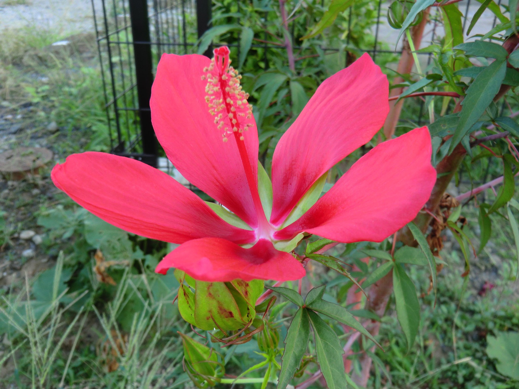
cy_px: 194
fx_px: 510
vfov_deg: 41.8
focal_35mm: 34
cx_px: 260
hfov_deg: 54.0
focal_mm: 6.1
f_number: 3.6
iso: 100
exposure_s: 1/60
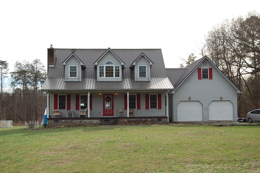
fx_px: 336
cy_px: 86
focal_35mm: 46
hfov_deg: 42.4
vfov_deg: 28.9
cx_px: 130
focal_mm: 31
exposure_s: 1/500
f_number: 5.6
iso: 220
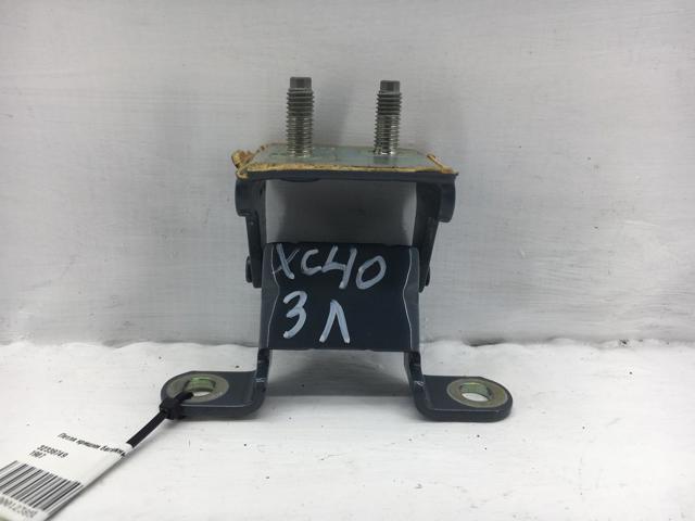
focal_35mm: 29
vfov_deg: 48.2
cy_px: 260
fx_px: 582
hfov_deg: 61.7
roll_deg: -1.8
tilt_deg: -16.0
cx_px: 348
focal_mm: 4.15
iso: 25
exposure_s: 1/195
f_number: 2.2
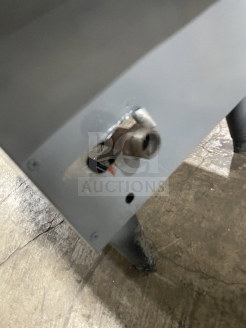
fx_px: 246
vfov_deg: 67.3
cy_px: 164
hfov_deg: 53.1
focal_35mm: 26
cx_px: 123
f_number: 1.6
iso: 500
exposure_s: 1/41
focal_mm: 4.2
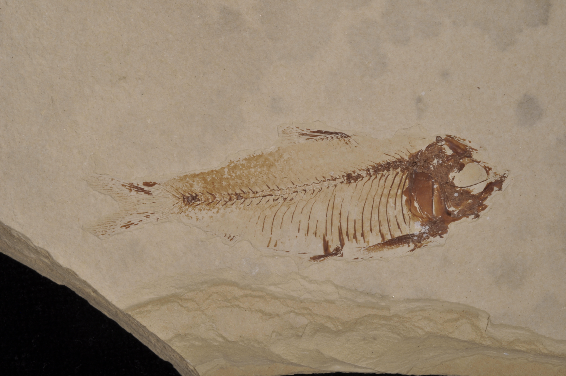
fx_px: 1413
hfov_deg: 22.6
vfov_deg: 15.2
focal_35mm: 90
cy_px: 188
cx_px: 283
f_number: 40
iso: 200
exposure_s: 1/15
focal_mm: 60
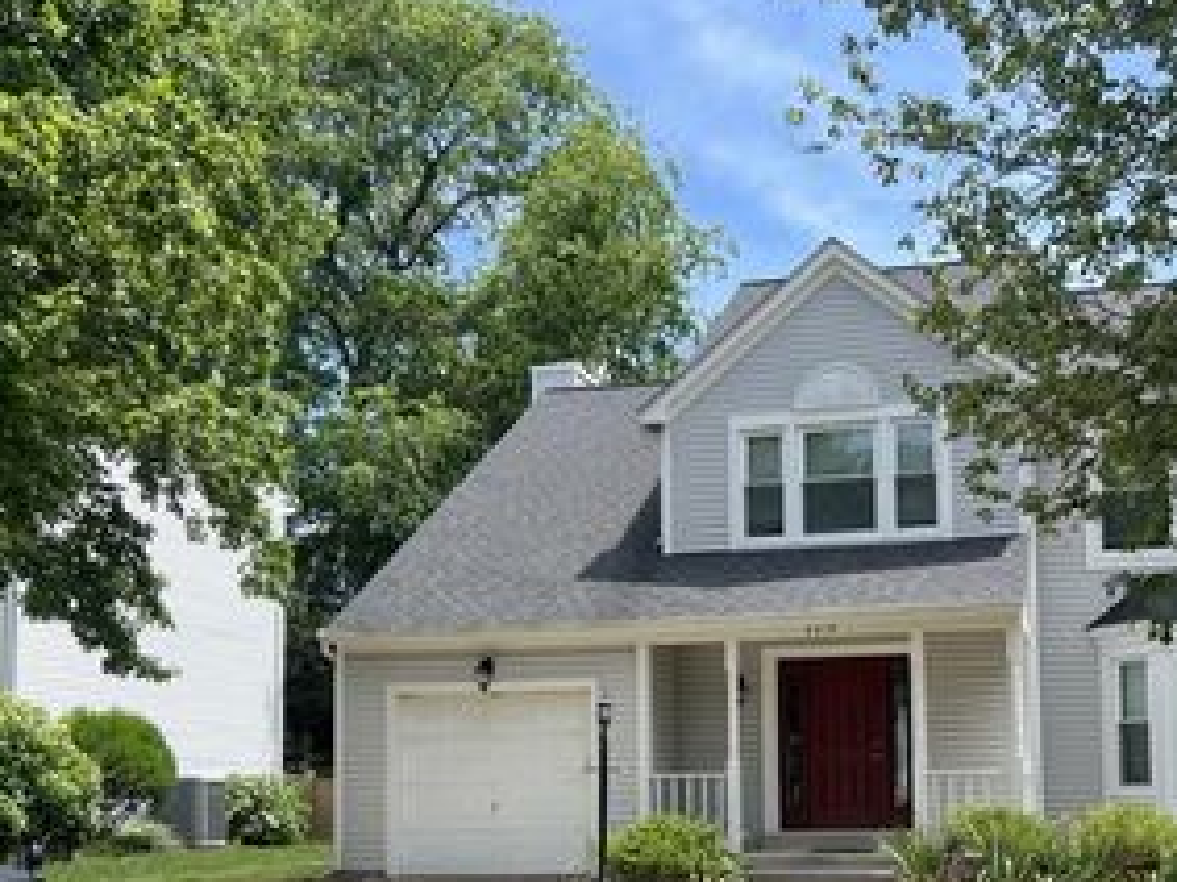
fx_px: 1563
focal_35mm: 46
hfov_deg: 41.1
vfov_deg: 30.7
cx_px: 699
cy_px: 701
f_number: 1.5
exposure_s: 1/2457
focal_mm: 5.7
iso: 50
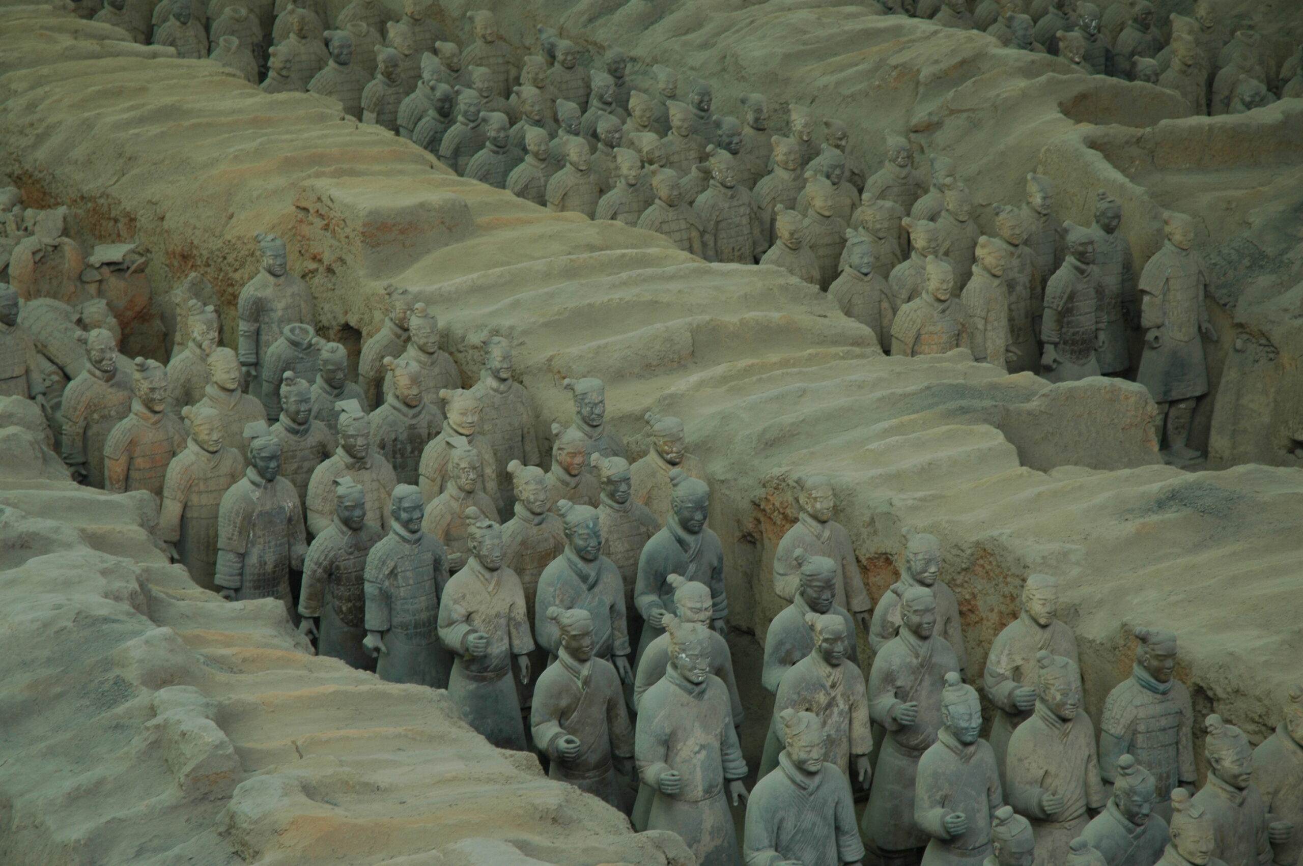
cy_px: 433
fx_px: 3797
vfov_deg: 13.0
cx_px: 652
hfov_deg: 19.5
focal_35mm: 105
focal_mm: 70
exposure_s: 1/30
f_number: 5.6
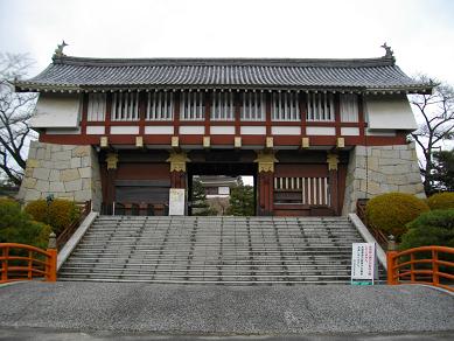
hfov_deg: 56.8
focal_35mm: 32
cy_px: 170
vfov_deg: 44.2
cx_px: 227
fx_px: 420
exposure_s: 1/320
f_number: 2.9
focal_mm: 5.7
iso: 100
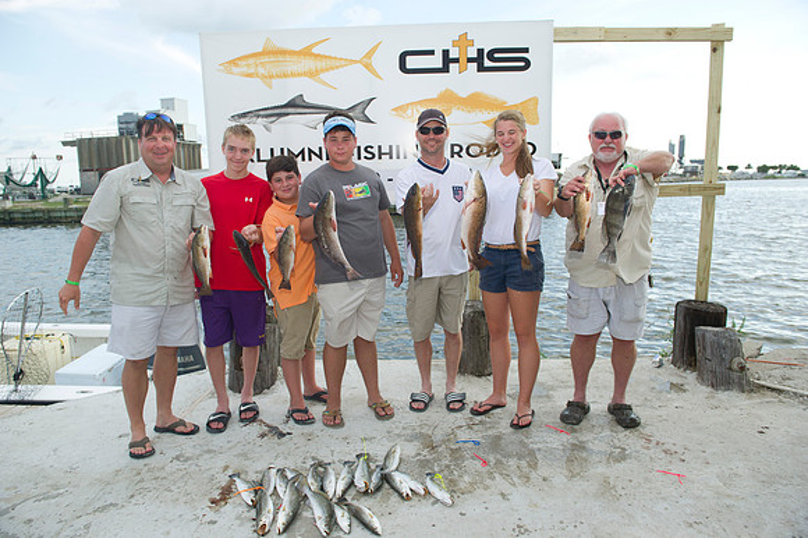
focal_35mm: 24
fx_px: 538
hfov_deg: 73.8
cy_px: 269
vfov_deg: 53.1
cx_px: 404
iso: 200
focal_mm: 24
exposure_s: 1/200
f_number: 5
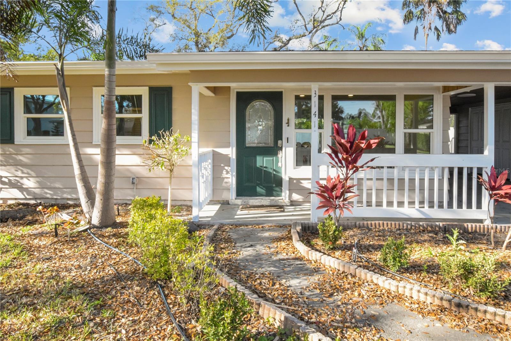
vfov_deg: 59.5
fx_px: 298
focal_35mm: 21
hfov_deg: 81.2
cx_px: 256
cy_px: 170
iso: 3200
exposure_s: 1/80
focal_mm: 14
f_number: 20
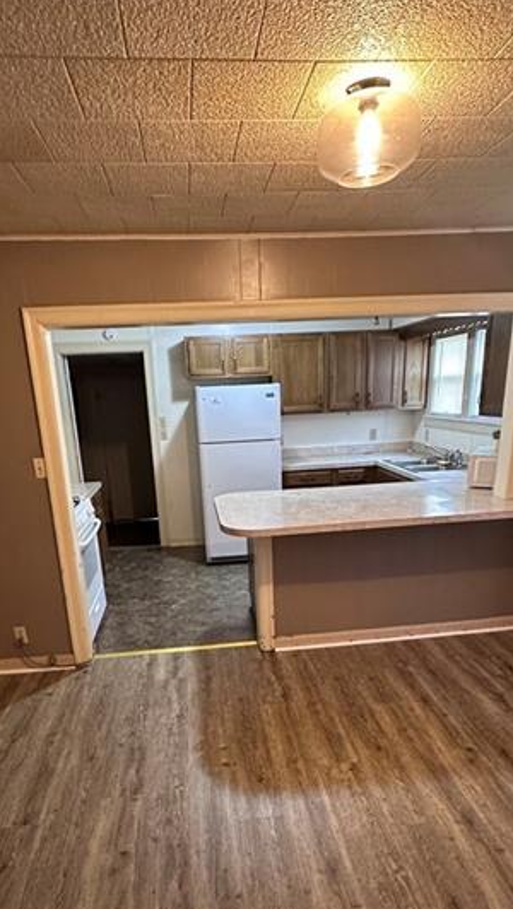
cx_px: 243
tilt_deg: -18.0
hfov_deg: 51.5
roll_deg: +1.0
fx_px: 531
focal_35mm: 22
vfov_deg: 79.7
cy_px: 566
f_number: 2.2
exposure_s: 1/60
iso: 800
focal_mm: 2.22
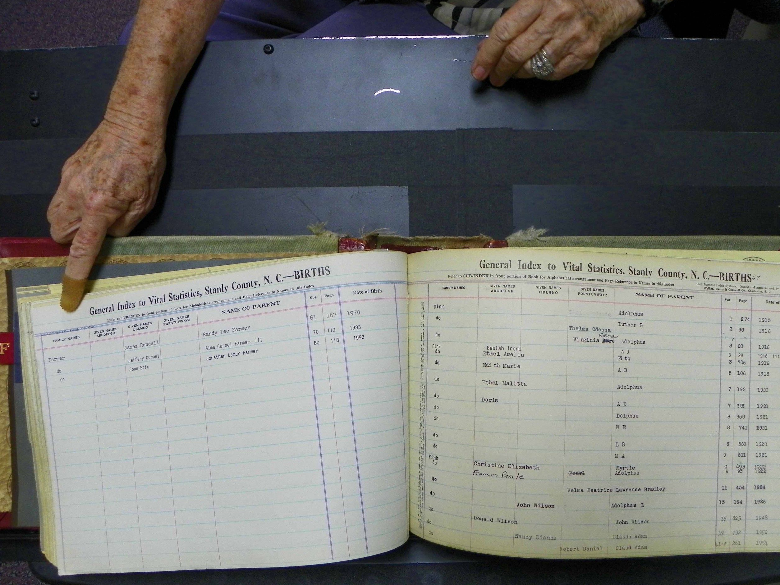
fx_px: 654
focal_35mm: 29
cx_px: 420
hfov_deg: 61.6
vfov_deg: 48.2
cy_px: 312
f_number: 2.8
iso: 100
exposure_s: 1/30
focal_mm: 4.6
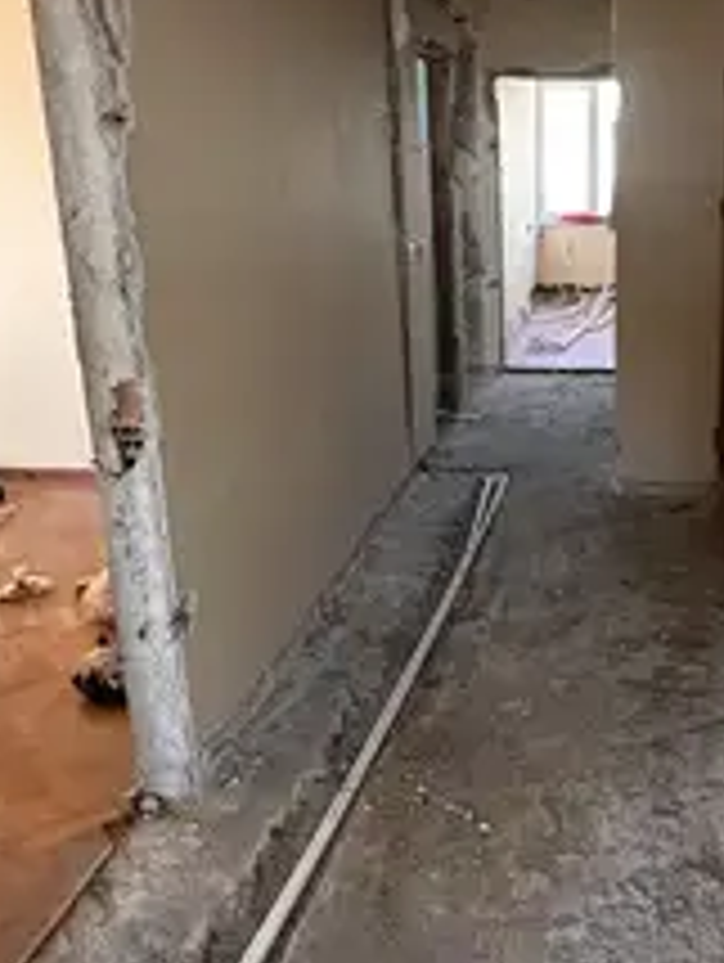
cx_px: 612
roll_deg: -0.5
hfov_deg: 39.6
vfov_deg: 53.7
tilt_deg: -12.2
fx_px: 946
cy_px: 410
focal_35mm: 34
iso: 320
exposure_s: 1/99
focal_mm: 2.22
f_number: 2.2
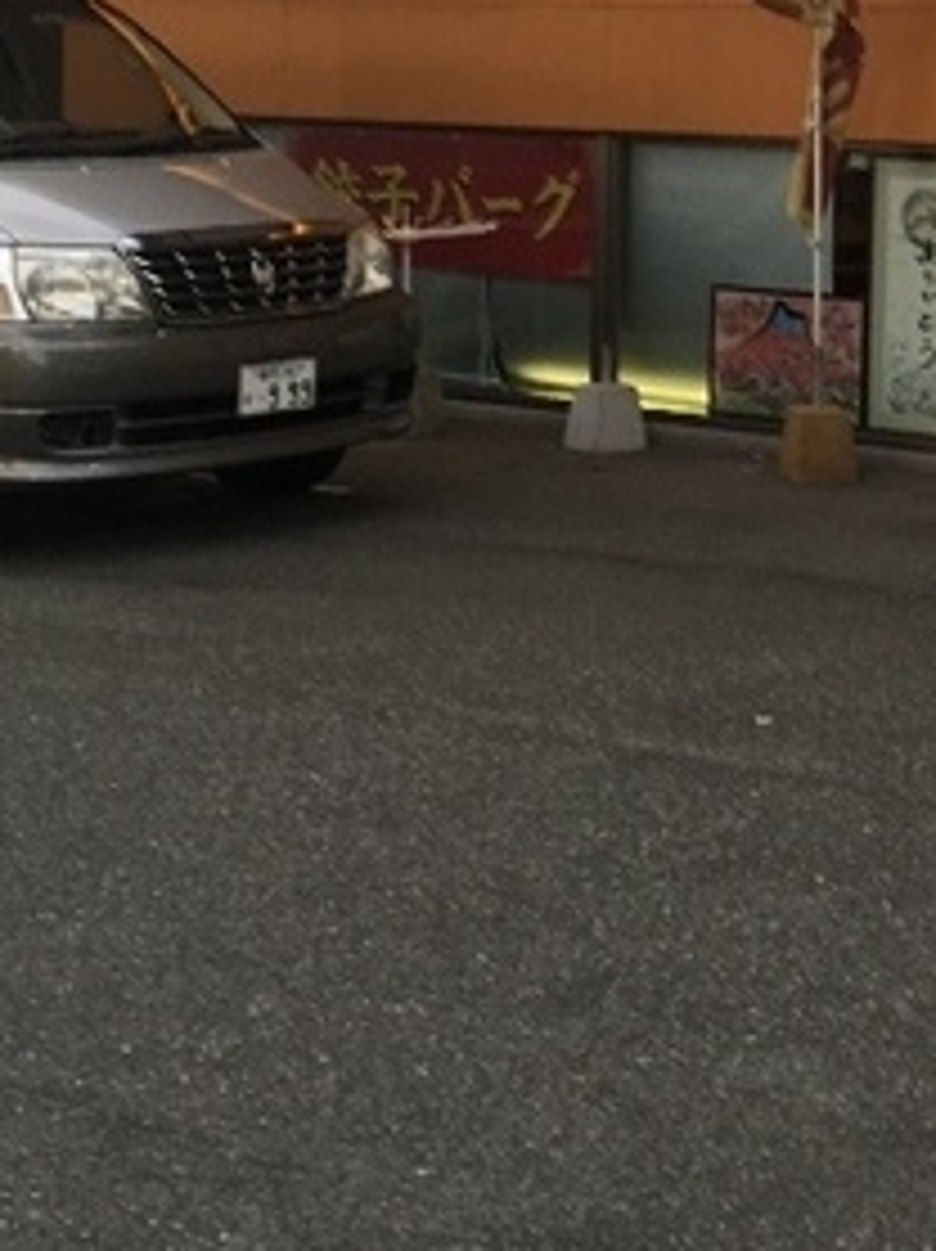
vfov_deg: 24.2
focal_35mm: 78
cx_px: 873
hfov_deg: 18.5
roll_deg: -1.4
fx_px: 2816
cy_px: 74
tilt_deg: +2.4
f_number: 2.2
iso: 32
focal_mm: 4.15
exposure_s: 1/60
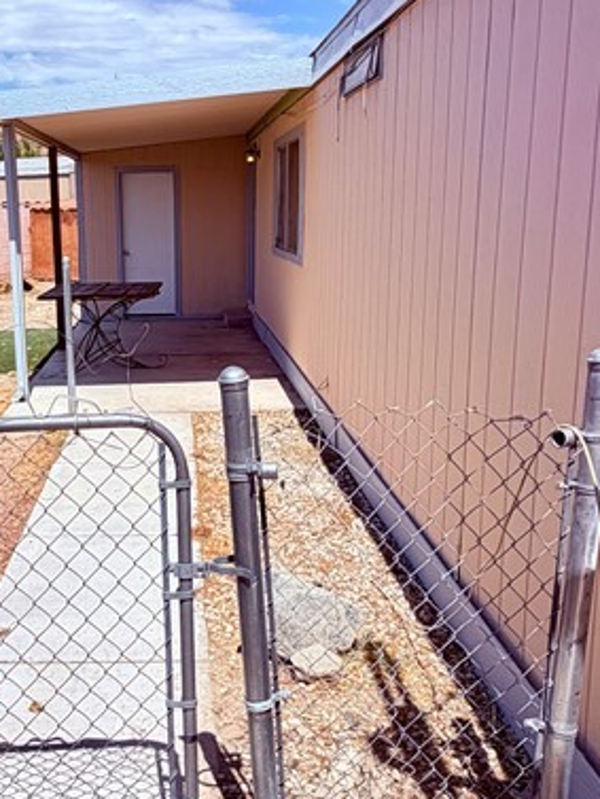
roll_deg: +2.3
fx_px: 878
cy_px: 384
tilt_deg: -8.4
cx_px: 142
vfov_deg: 49.0
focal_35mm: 38
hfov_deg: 36.7
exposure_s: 1/770
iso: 32
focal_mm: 2.22
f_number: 2.2
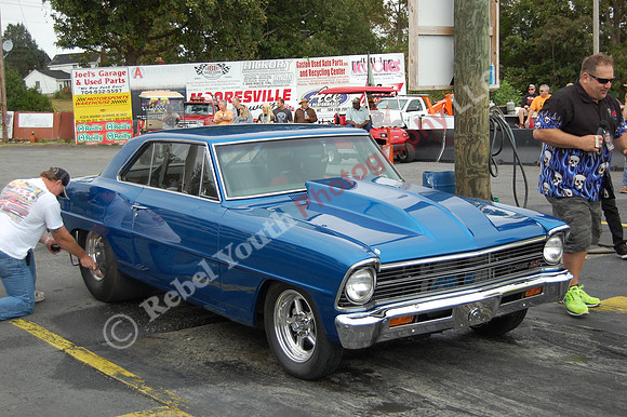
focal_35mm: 52
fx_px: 914
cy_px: 208
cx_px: 314
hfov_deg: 37.9
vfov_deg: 25.7
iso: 400
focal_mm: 35
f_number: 4.8
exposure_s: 1/800
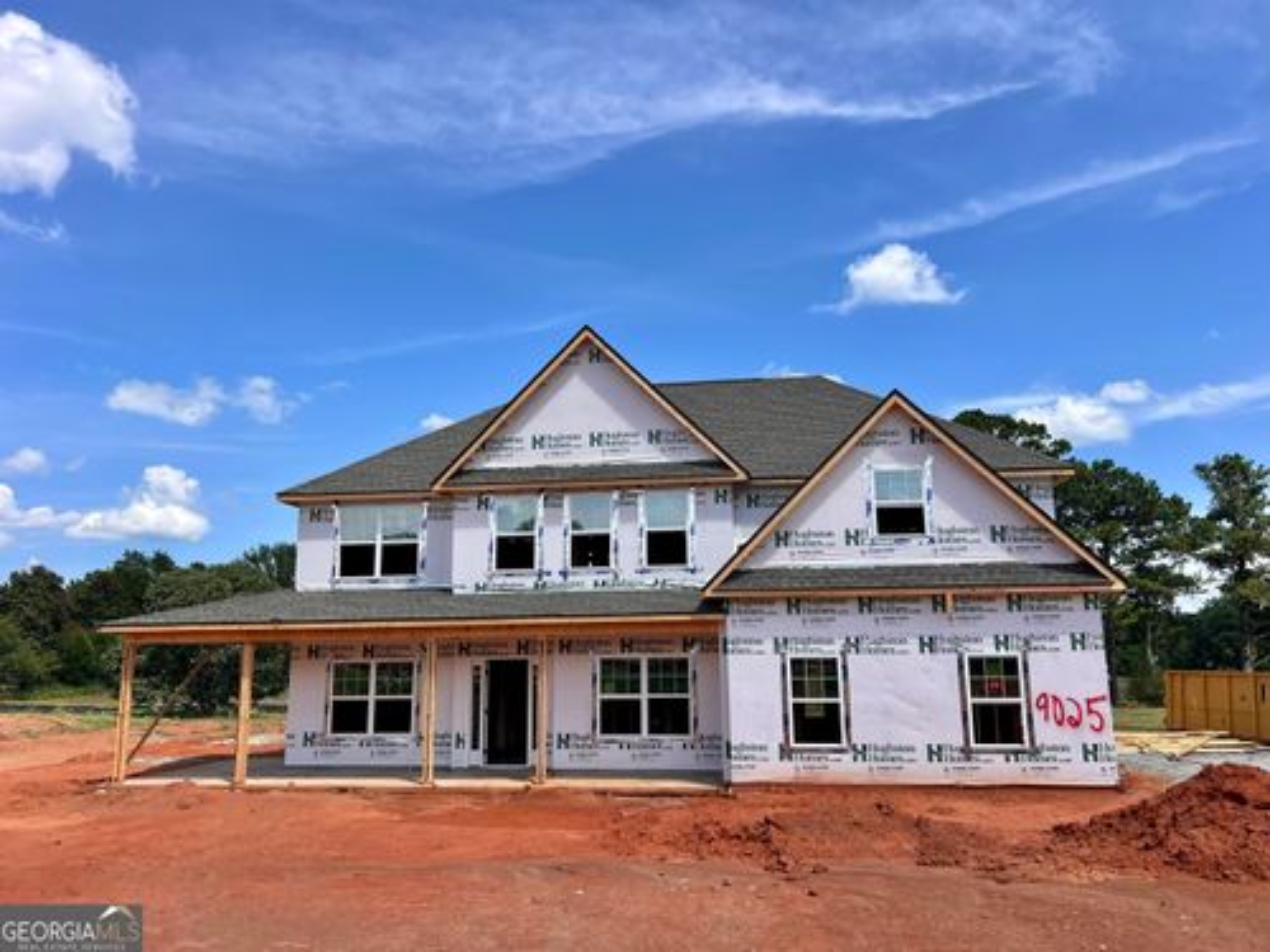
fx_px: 954
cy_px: 476
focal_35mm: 26
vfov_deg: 53.1
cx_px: 635
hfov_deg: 67.3
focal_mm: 5.7
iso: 50
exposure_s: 1/3704
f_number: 1.5
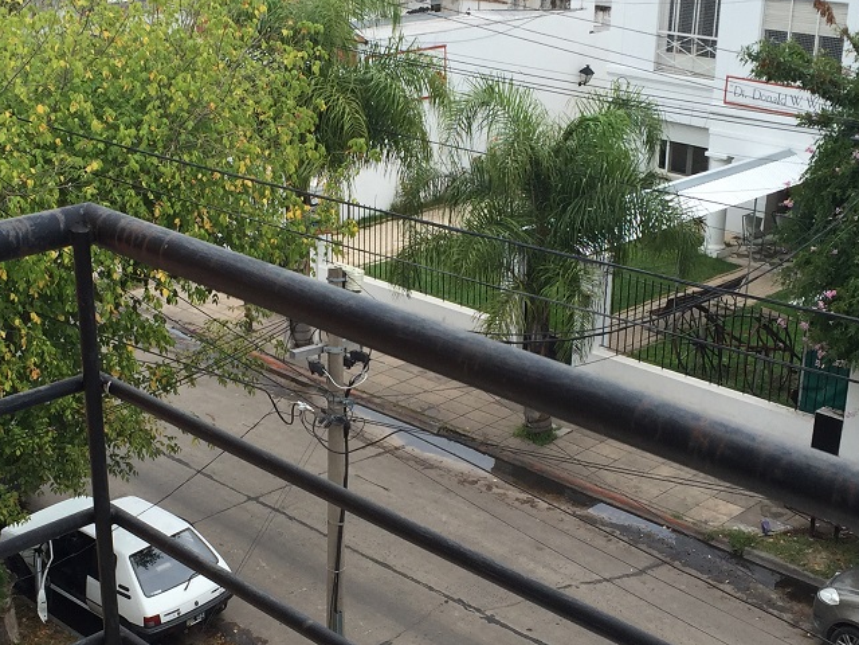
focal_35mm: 58
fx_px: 1439
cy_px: 390
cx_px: 364
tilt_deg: -21.1
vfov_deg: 25.2
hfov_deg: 33.2
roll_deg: -0.4
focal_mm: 4.15
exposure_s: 1/370
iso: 32
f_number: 2.2
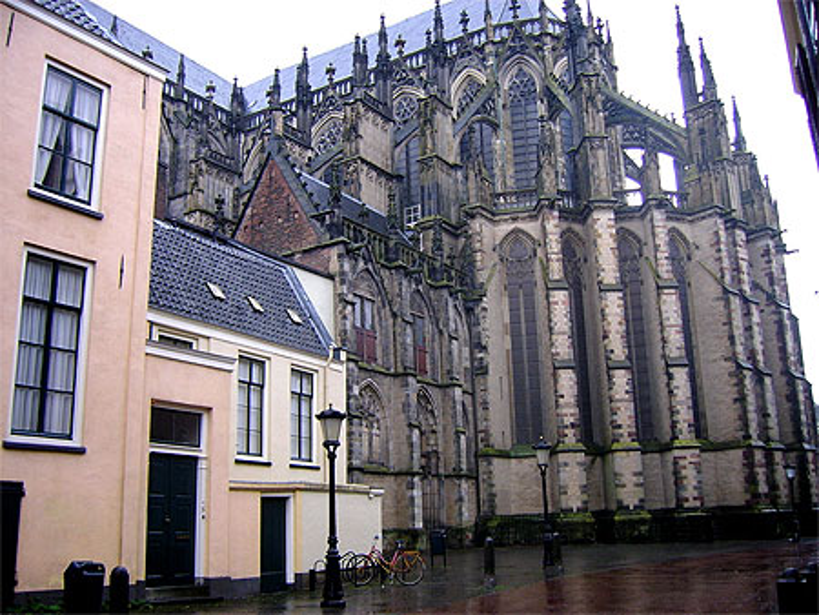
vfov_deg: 40.7
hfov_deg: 52.6
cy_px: 308
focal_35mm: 35
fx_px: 829
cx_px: 410
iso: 100
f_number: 2.8
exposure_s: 1/30
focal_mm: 5.95
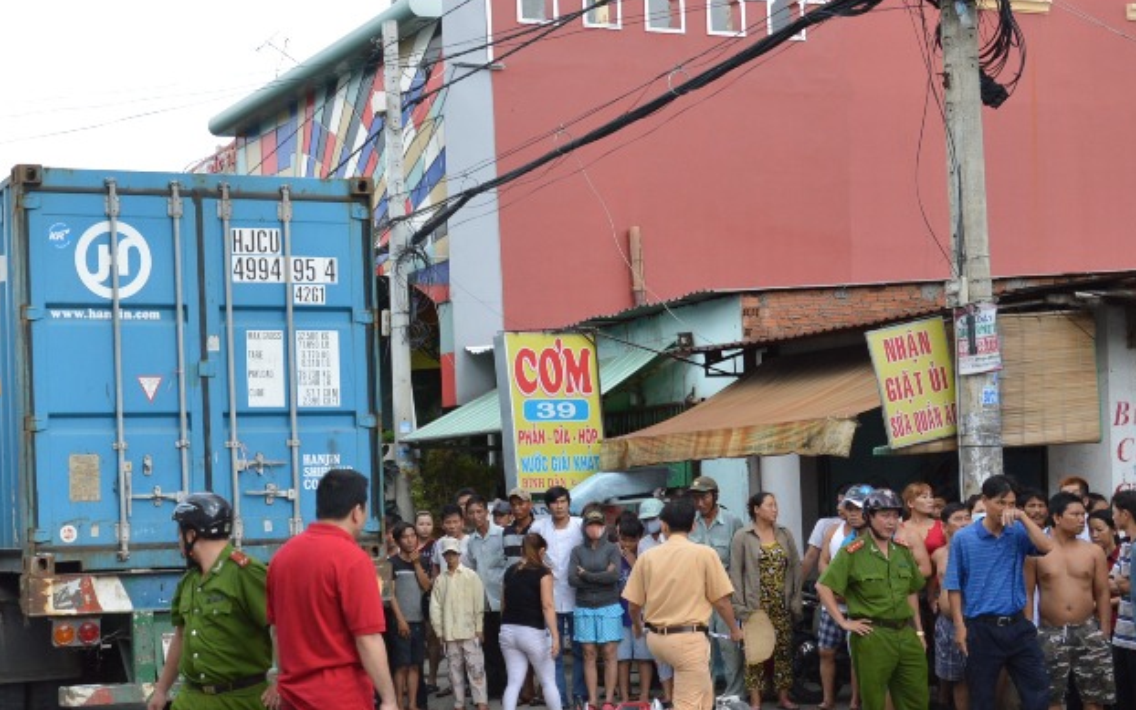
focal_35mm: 63
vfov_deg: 20.6
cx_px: 336
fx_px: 1946
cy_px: 488
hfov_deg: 32.1
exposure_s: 1/160
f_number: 6.3
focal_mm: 25
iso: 400
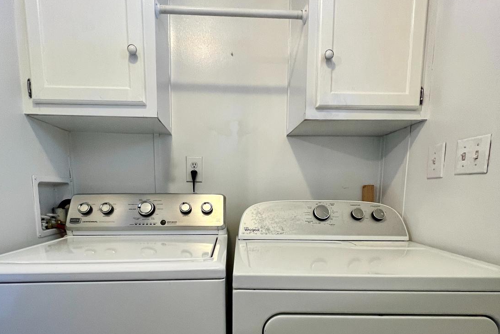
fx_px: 264
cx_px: 238
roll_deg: +0.0
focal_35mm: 19
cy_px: 230
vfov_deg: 62.5
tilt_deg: -6.7
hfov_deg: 86.8
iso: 250
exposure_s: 1/60
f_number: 1.8
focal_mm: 1.57
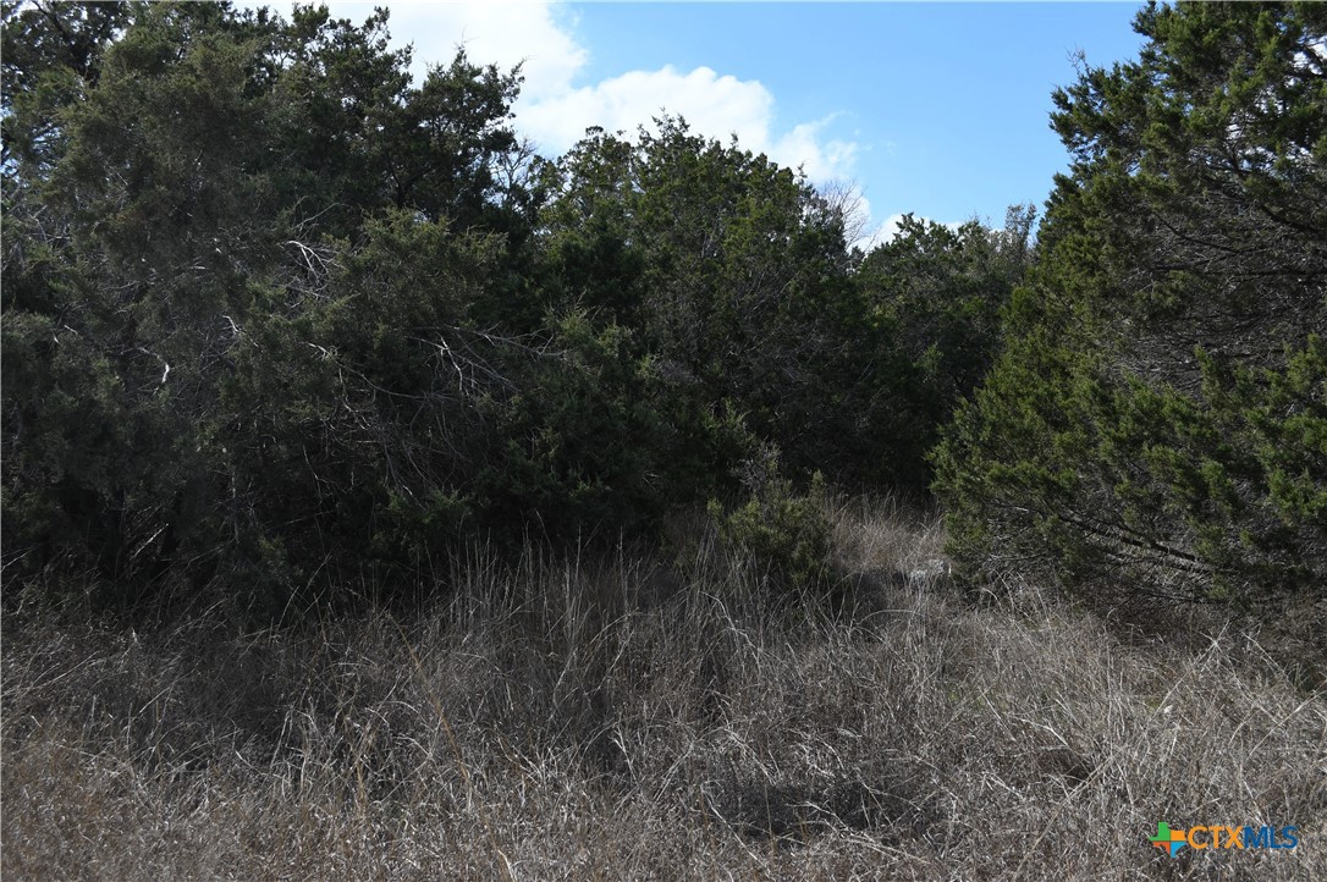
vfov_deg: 36.8
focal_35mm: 36
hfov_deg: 53.2
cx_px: 664
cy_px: 441
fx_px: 1326
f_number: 7.1
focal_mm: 24
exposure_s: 1/640
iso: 200
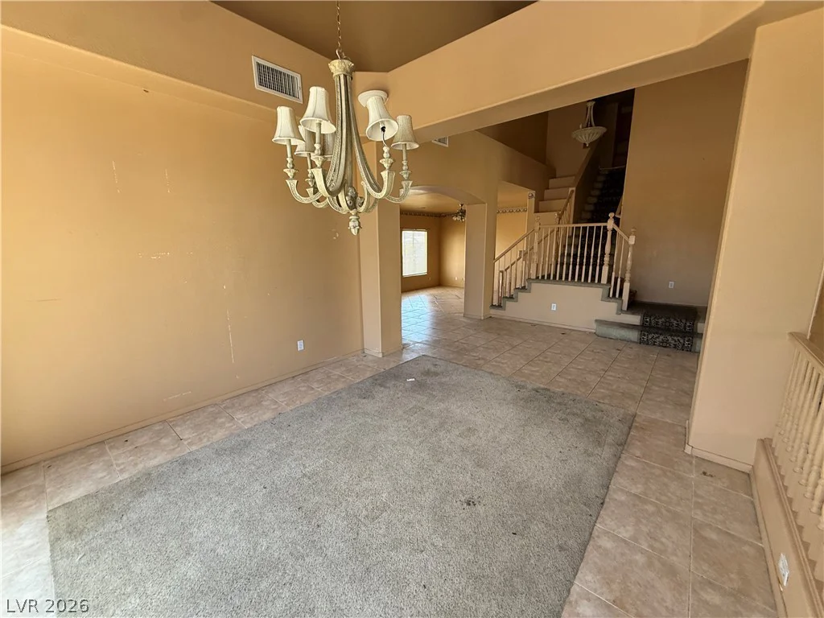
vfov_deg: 85.7
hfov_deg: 102.1
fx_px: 333
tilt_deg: -11.0
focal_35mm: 14
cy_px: 309
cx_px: 412
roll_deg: -1.8
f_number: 2.2
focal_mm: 2.22
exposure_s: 1/99
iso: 160
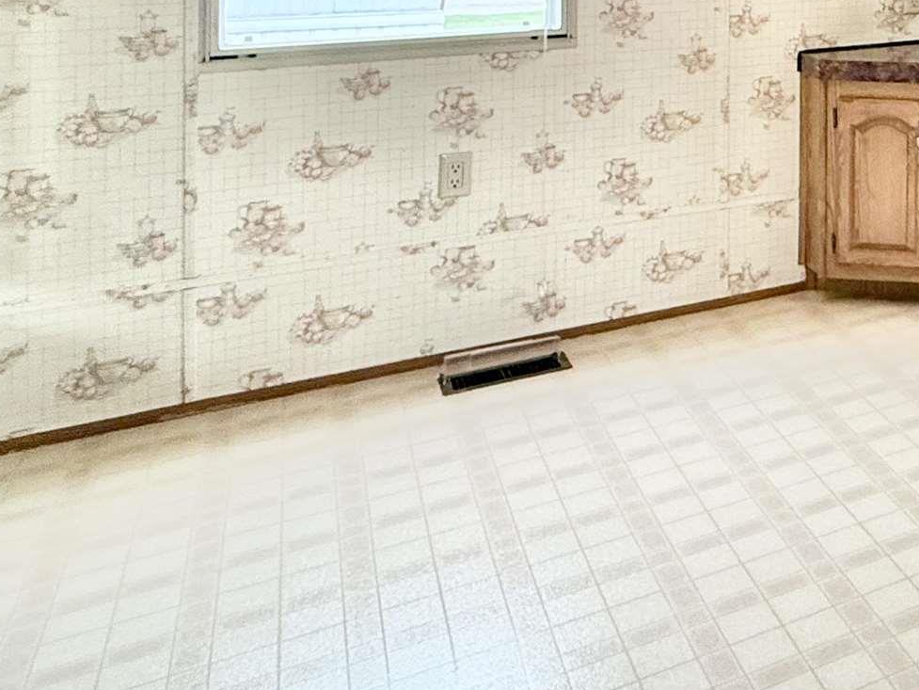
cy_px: -112
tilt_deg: +0.3
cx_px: 1196
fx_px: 1168
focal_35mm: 44
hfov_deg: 32.3
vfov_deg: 29.0
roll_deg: -0.9
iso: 250
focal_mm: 2.22
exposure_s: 1/120
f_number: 2.2
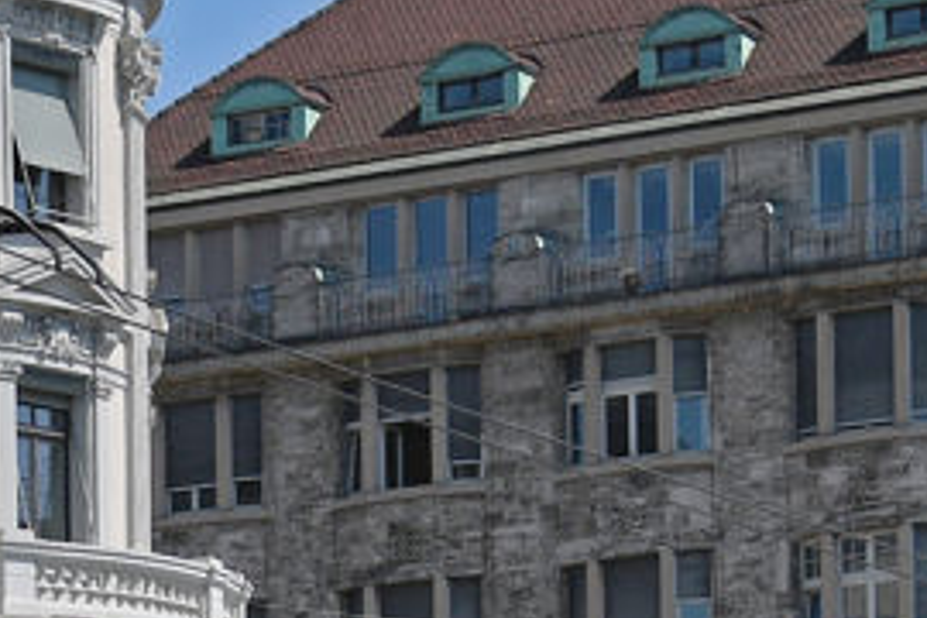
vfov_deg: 6.7
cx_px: 27
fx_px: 5201
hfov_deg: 10.1
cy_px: 982
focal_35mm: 202
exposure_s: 1/800
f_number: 8
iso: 200
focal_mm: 26
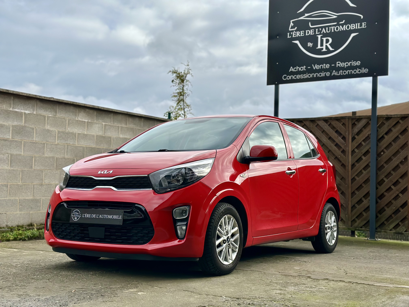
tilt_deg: +2.4
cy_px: 154
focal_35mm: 48
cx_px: 204
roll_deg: -1.2
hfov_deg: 39.7
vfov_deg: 30.3
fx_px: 567
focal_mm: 6.86
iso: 80
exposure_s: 1/4566
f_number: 1.78
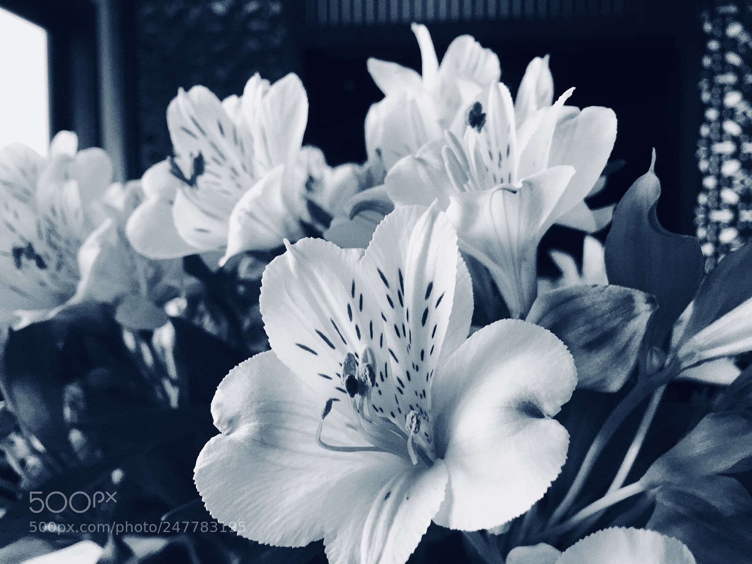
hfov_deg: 61.7
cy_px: 282
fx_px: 630
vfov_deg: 48.2
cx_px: 376
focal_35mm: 29
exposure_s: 1/33
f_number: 2.2
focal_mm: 4.15
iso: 25
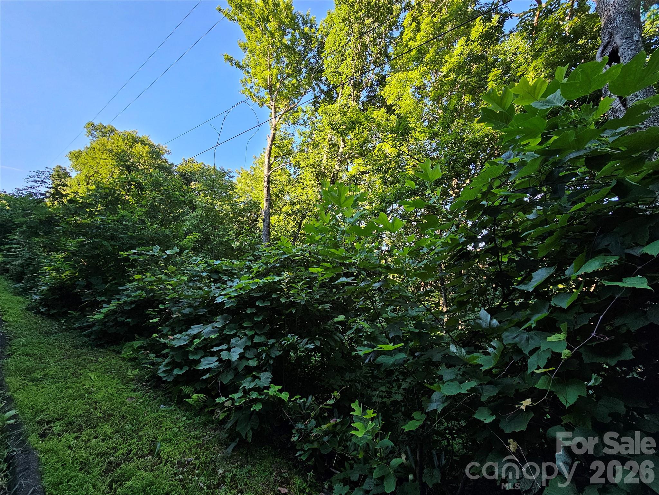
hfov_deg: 106.2
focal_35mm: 13
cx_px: 330
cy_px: 248
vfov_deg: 89.9
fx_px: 247
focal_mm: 2.2
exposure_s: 1/182
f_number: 2.2
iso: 50
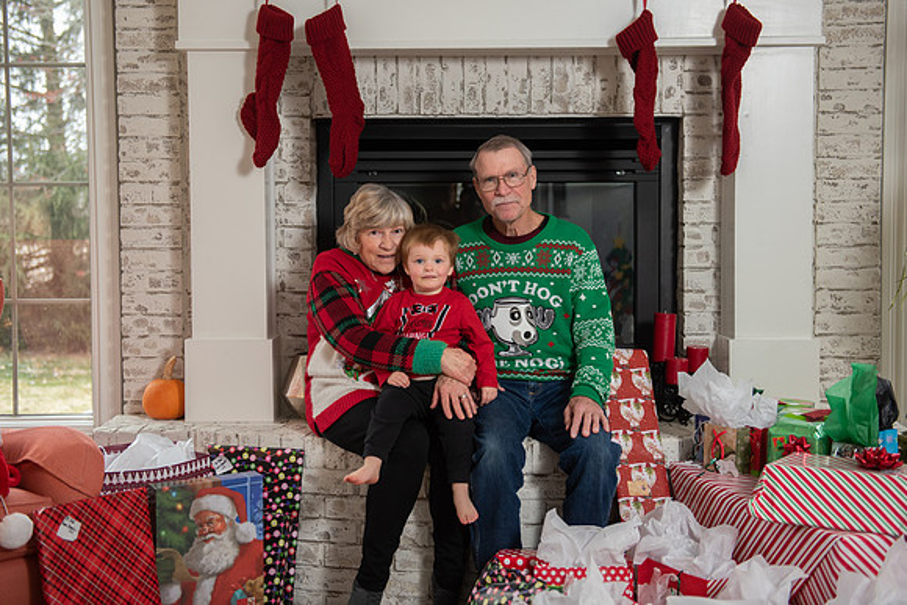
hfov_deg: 39.9
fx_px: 1251
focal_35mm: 50
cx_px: 454
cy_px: 271
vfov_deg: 27.2
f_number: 2.8
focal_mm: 45
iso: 500
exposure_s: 1/200
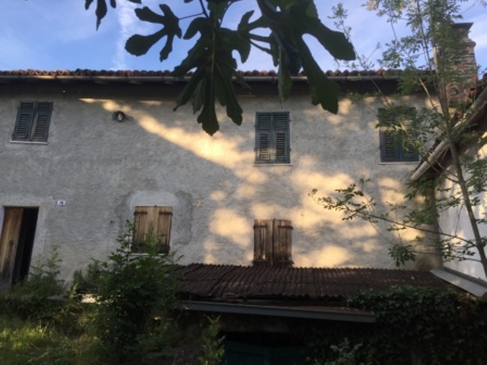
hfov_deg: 61.7
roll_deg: -1.5
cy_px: 182
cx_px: 244
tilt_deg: +15.7
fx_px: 408
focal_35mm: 29
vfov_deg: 48.2
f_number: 2.2
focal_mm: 4.15
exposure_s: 1/399
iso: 32
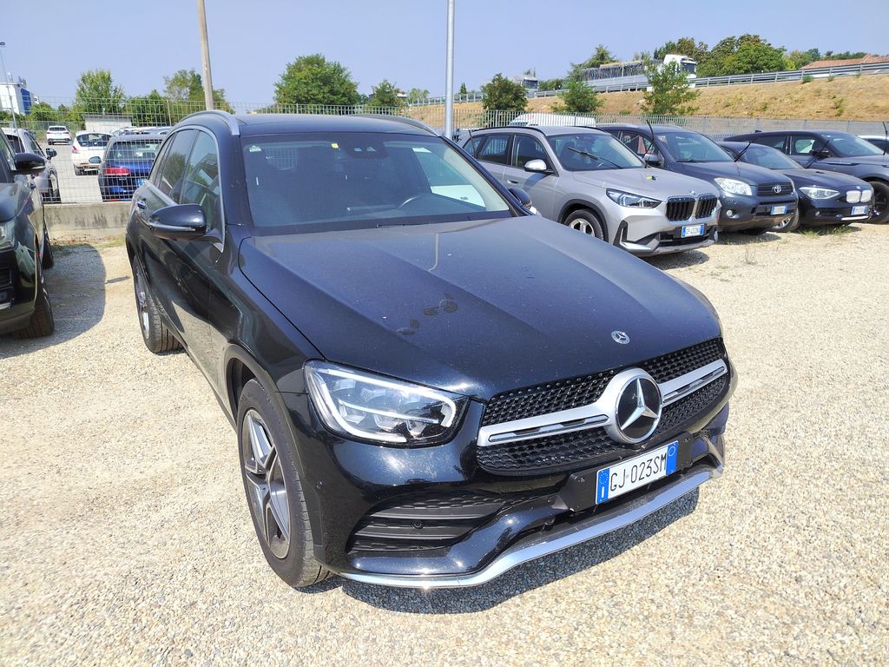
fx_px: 616
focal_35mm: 24
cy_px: 334
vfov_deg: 56.8
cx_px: 444
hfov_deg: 71.6
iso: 100
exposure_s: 1/885
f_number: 1.75
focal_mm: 5.25
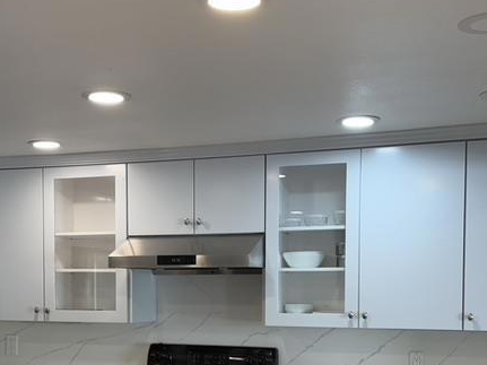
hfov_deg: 33.7
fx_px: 802
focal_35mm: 57
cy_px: 319
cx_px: 195
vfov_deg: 25.0
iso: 100
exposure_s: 1/148
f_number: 1.78
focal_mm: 6.76
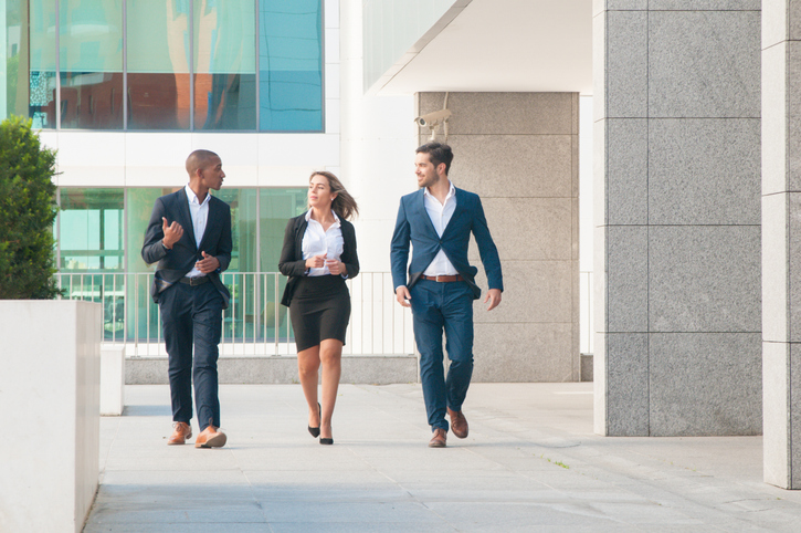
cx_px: 400
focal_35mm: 128
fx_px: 2834
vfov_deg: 10.7
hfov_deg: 16.1
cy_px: 266
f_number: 5
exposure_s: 1/160
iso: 200
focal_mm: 85
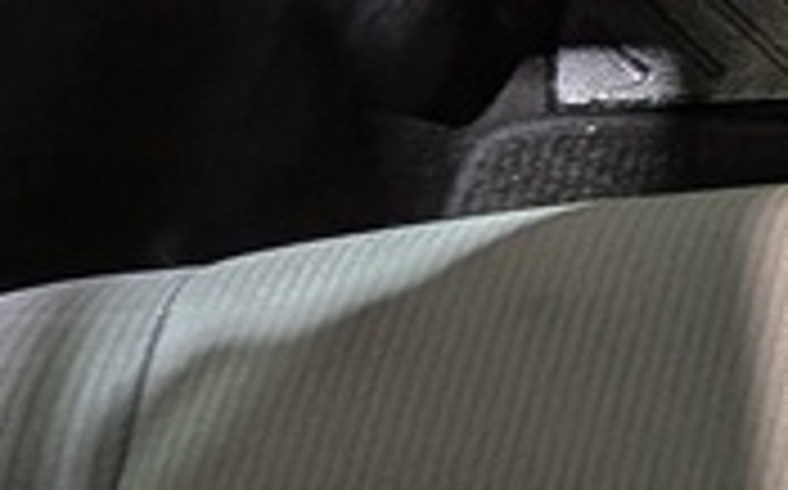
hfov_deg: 11.1
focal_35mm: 149
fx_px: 3197
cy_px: -508
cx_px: 2044
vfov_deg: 8.3
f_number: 1.7
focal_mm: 4.53
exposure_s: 1/120
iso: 30
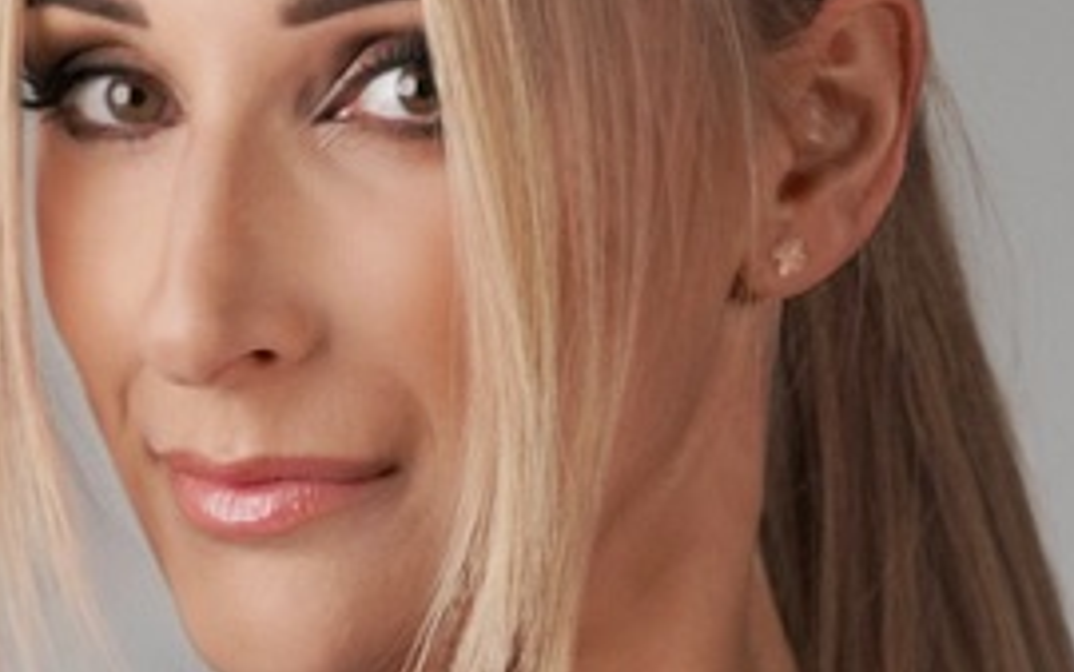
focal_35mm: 367
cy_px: 1332
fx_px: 10747
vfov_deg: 3.6
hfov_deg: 5.7
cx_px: 394
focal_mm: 54
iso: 200
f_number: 4
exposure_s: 1/160
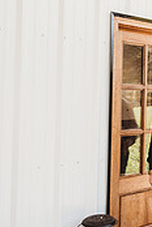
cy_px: 90
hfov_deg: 20.2
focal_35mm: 62
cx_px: 194
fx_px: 393
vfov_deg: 32.3
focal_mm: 24
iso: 160
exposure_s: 1/400
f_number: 2.8
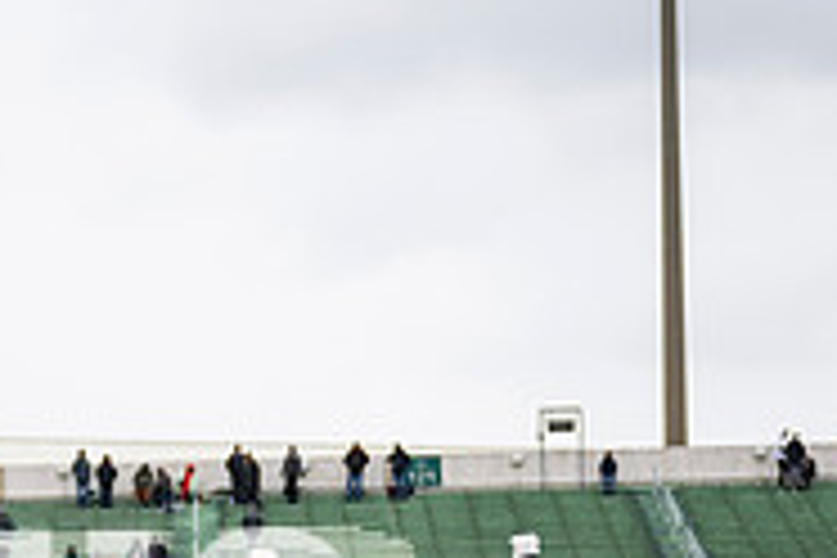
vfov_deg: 10.0
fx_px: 3115
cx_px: 14
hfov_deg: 15.1
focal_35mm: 134
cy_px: 740
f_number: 2.8
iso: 100
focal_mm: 43
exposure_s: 1/500
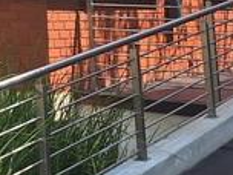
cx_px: -152
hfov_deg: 14.7
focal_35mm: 121
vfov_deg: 10.6
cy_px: -232
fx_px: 814
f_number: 1.8
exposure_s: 1/1199
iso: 40
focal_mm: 5.54
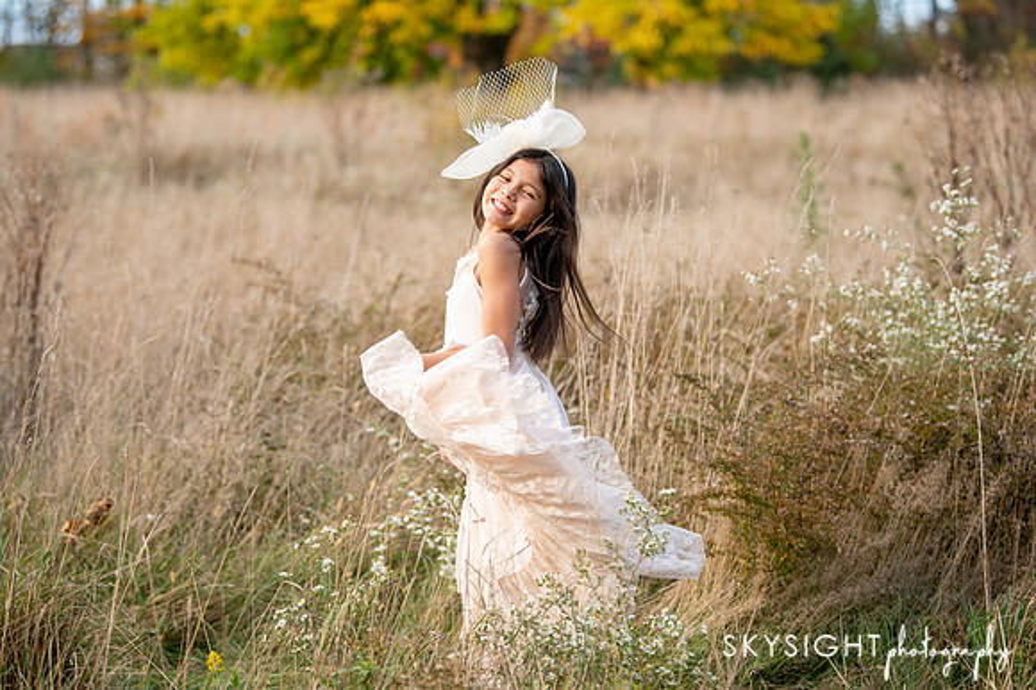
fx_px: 2861
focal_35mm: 99
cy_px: 338
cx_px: 521
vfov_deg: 13.7
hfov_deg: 20.5
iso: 500
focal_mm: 90
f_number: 2.8
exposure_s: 1/640
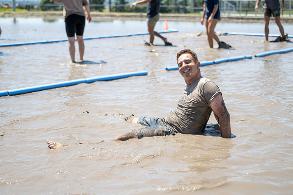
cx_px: 146
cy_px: 98
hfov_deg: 28.7
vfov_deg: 19.4
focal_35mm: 70
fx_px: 572
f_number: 2.8
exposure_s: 1/1600
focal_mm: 70
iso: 100
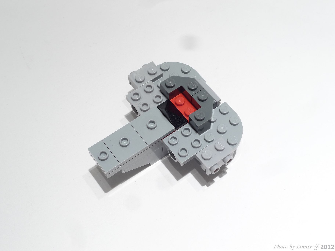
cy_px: 126
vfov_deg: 28.0
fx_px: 503
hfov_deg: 36.8
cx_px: 168
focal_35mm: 52
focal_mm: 11.1
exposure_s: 1/1.3
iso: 80
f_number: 4.5
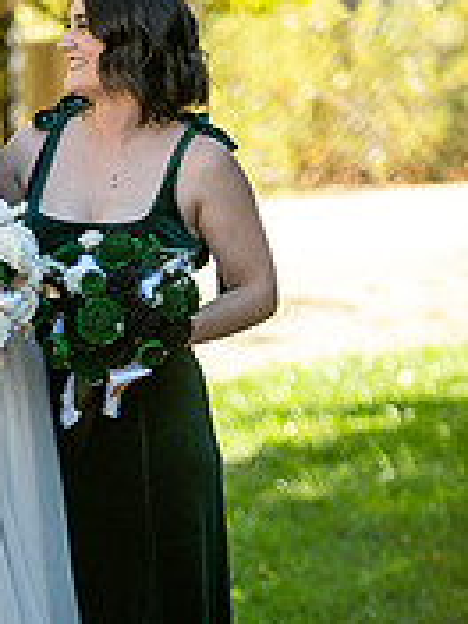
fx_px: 5534
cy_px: 450
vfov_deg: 6.4
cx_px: -43
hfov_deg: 4.8
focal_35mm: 307
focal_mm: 125
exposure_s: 1/1250
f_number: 2.8
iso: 400
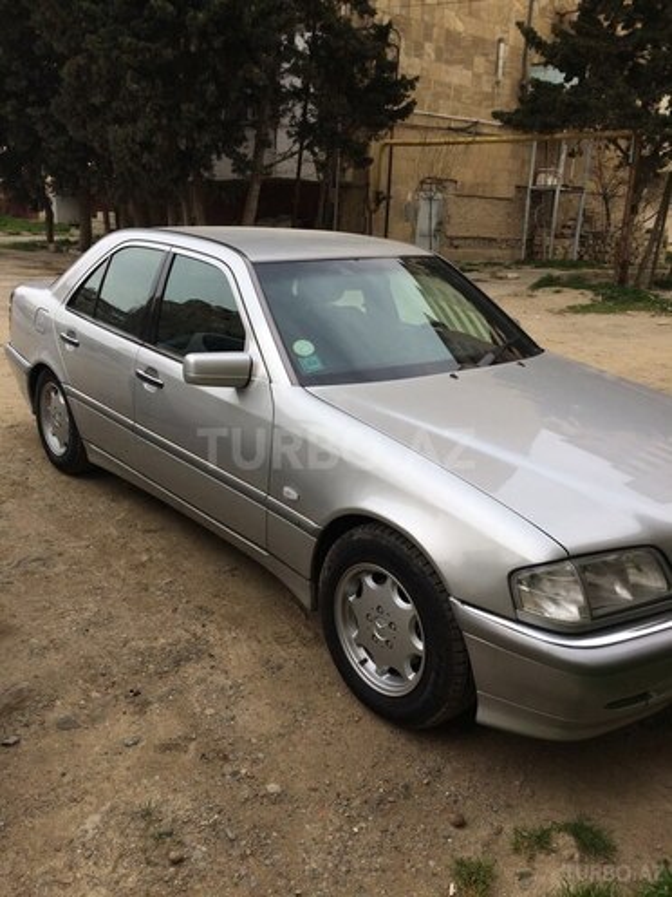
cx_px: 336
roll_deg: -2.9
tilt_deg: -16.3
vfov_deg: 61.7
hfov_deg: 48.2
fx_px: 751
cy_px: 448
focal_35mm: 29
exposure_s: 1/733
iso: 32
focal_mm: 4.15
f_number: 2.2
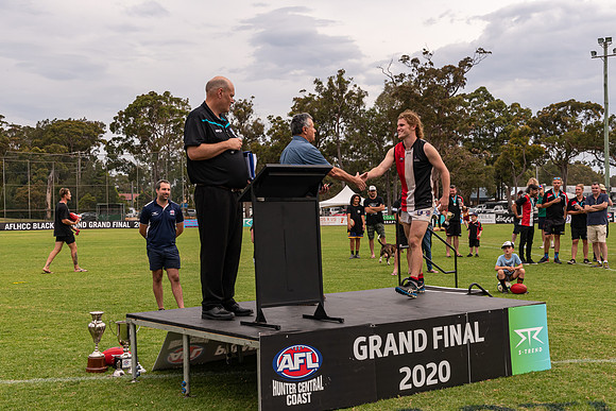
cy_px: 214
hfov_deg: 39.5
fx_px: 857
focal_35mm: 50
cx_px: 321
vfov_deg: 27.0
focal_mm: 32
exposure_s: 1/400
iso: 400
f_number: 6.3
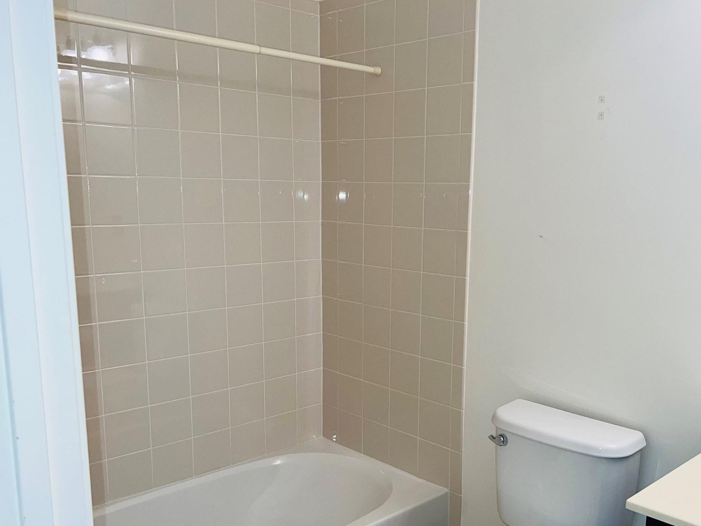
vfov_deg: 41.6
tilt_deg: -11.0
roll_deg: -1.1
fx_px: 689
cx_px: 410
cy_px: 321
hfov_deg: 53.7
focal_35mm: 34
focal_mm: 5.7
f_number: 1.5
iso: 64
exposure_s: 1/120
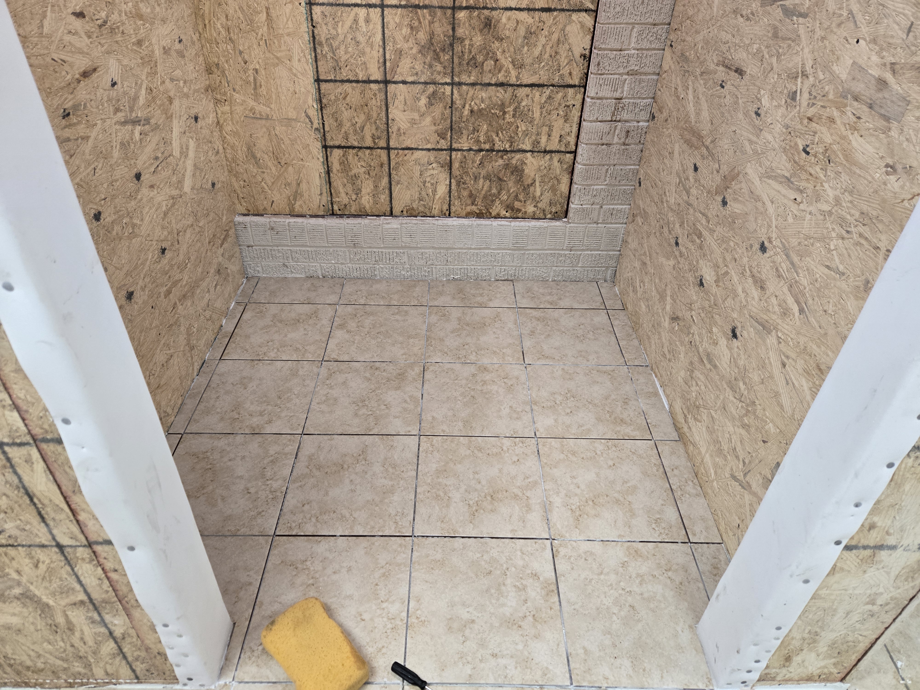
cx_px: 460
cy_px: 345
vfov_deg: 58.9
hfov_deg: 73.9
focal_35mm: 23
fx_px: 611
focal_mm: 5.4
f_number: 1.8
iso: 200
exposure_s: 1/120
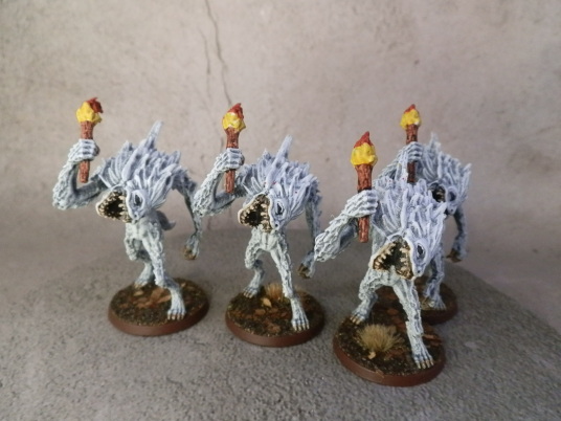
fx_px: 454
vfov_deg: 49.7
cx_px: 280
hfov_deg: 63.4
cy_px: 210
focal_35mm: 28
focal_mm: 5
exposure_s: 1/125
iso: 400
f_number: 3.1
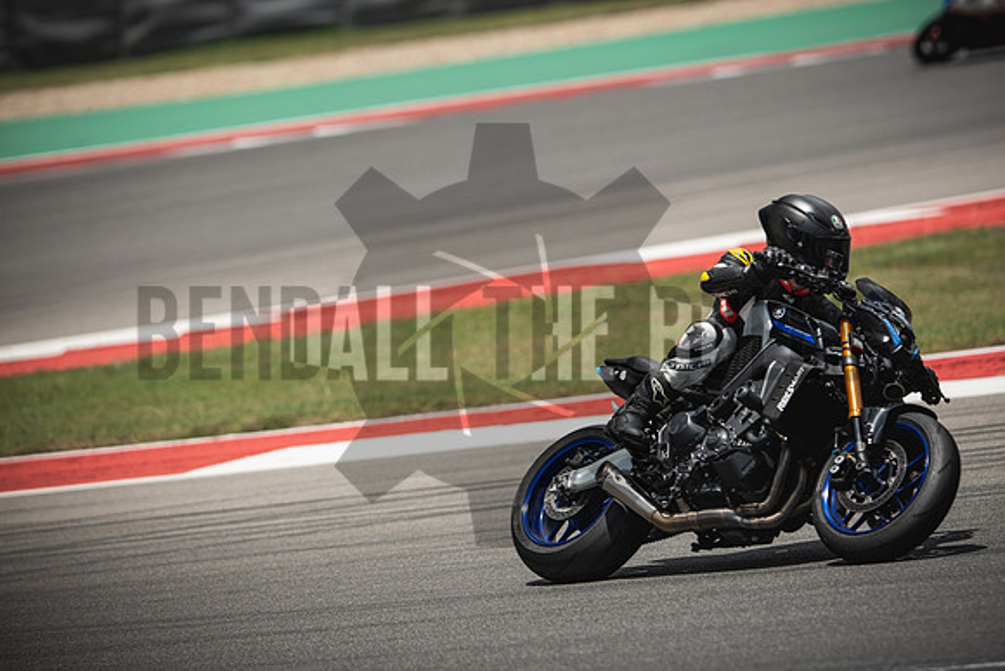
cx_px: 502
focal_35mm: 300
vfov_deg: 4.6
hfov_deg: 6.9
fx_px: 8377
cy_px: 336
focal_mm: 200
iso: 125
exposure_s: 1/2000
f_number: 2.8
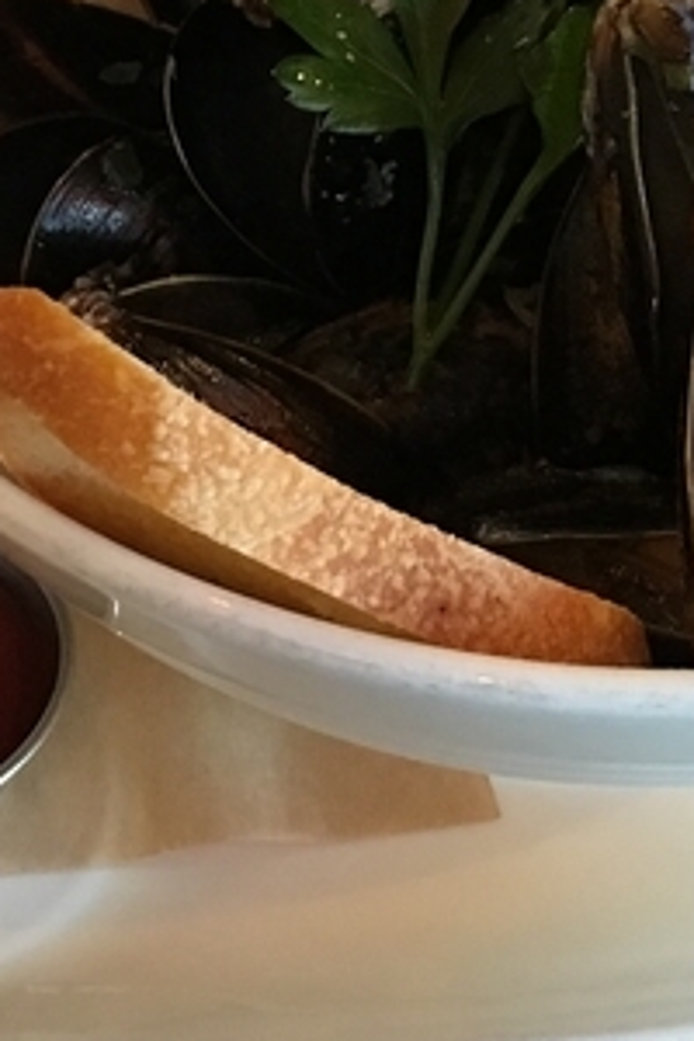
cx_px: 239
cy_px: 156
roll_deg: -0.6
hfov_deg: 13.3
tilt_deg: -34.7
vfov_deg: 19.5
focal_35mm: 103
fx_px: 2978
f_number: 2.2
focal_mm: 4.15
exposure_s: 1/30
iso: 250
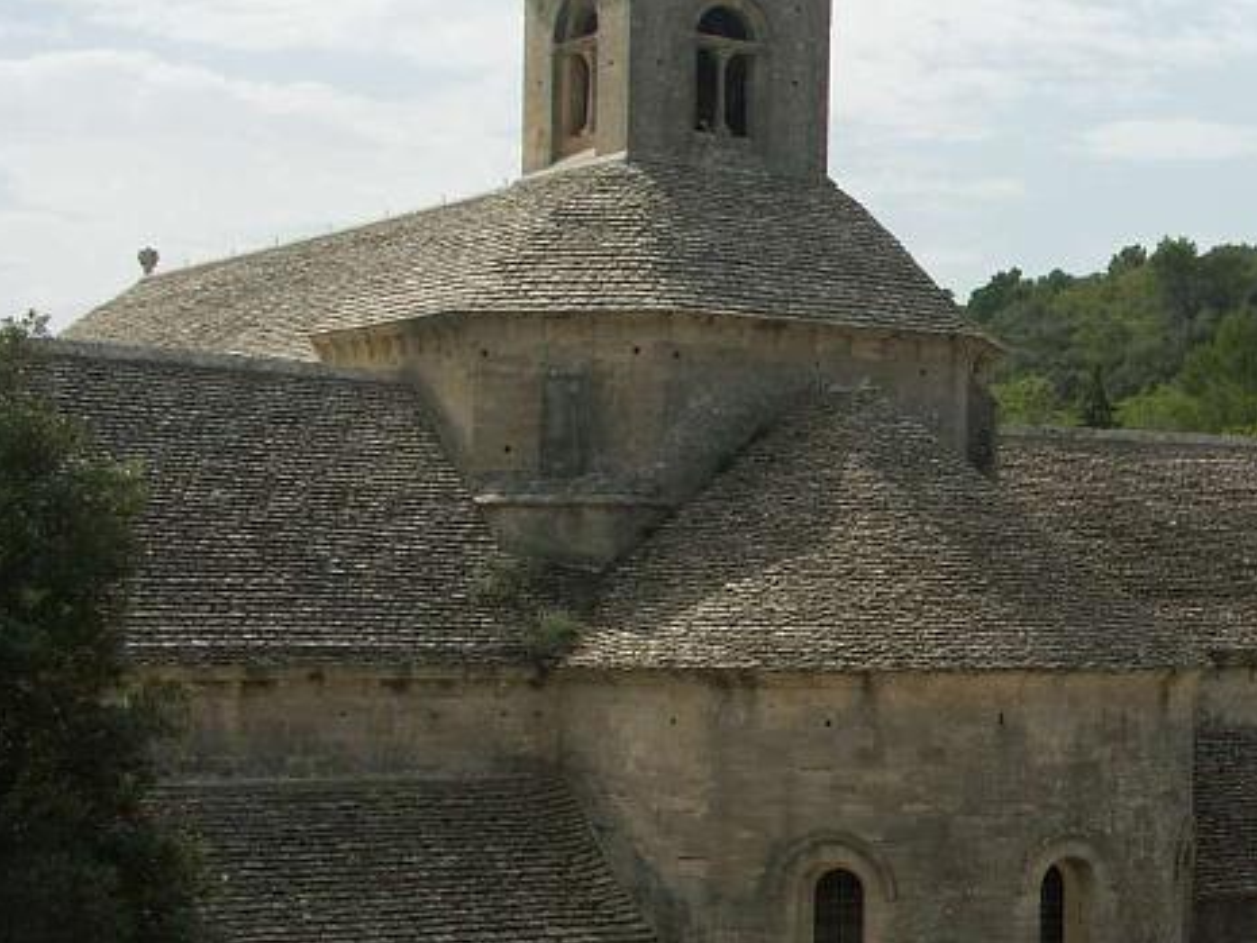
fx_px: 2797
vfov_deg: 19.1
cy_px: 557
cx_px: 1327
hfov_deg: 23.9
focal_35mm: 77
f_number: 7.1
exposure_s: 1/400
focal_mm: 9.15
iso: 64
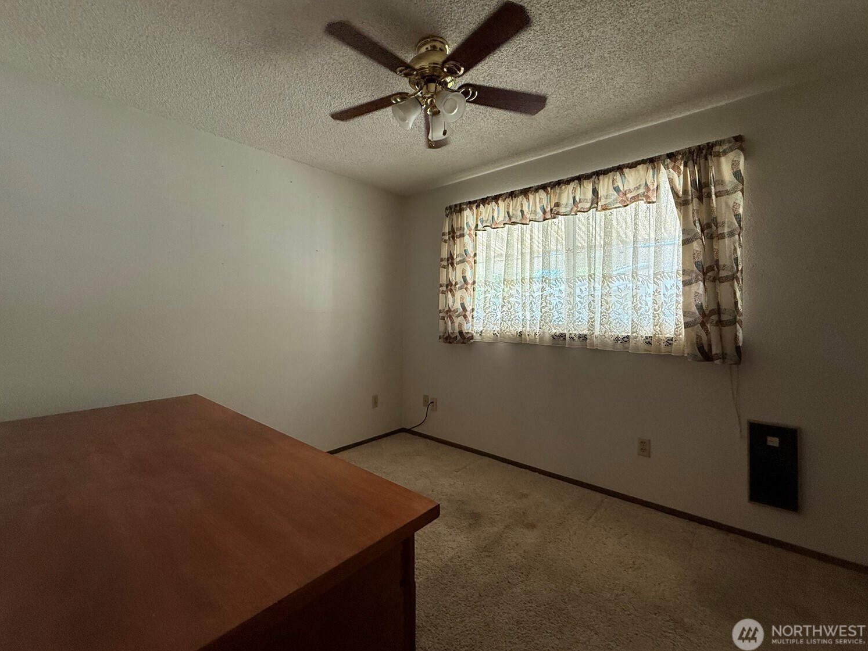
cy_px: 309
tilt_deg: +1.5
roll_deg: +0.1
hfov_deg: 98.1
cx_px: 418
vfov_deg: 81.7
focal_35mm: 15
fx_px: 376
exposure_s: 1/99
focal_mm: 2.22
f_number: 2.2
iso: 320
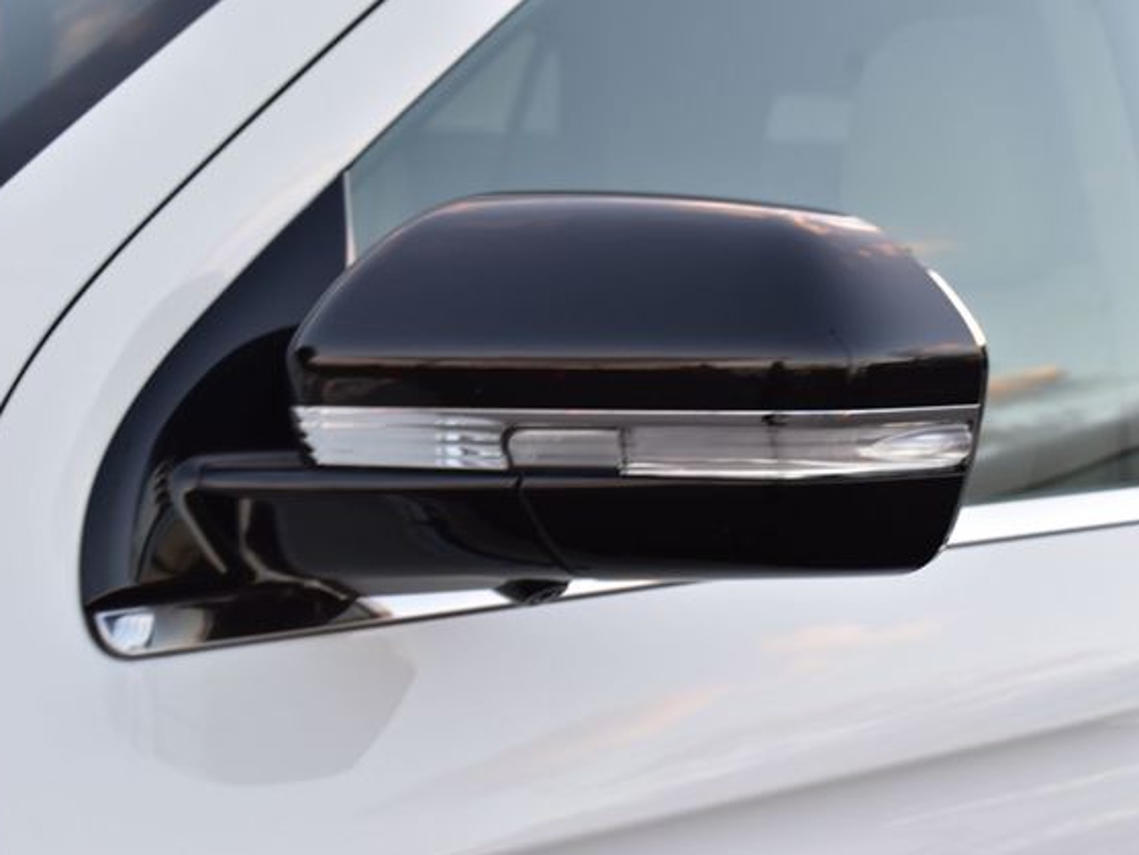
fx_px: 2502
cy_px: 433
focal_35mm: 76
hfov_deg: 25.6
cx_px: 631
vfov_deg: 19.4
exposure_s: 1/50
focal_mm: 46
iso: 400
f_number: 8
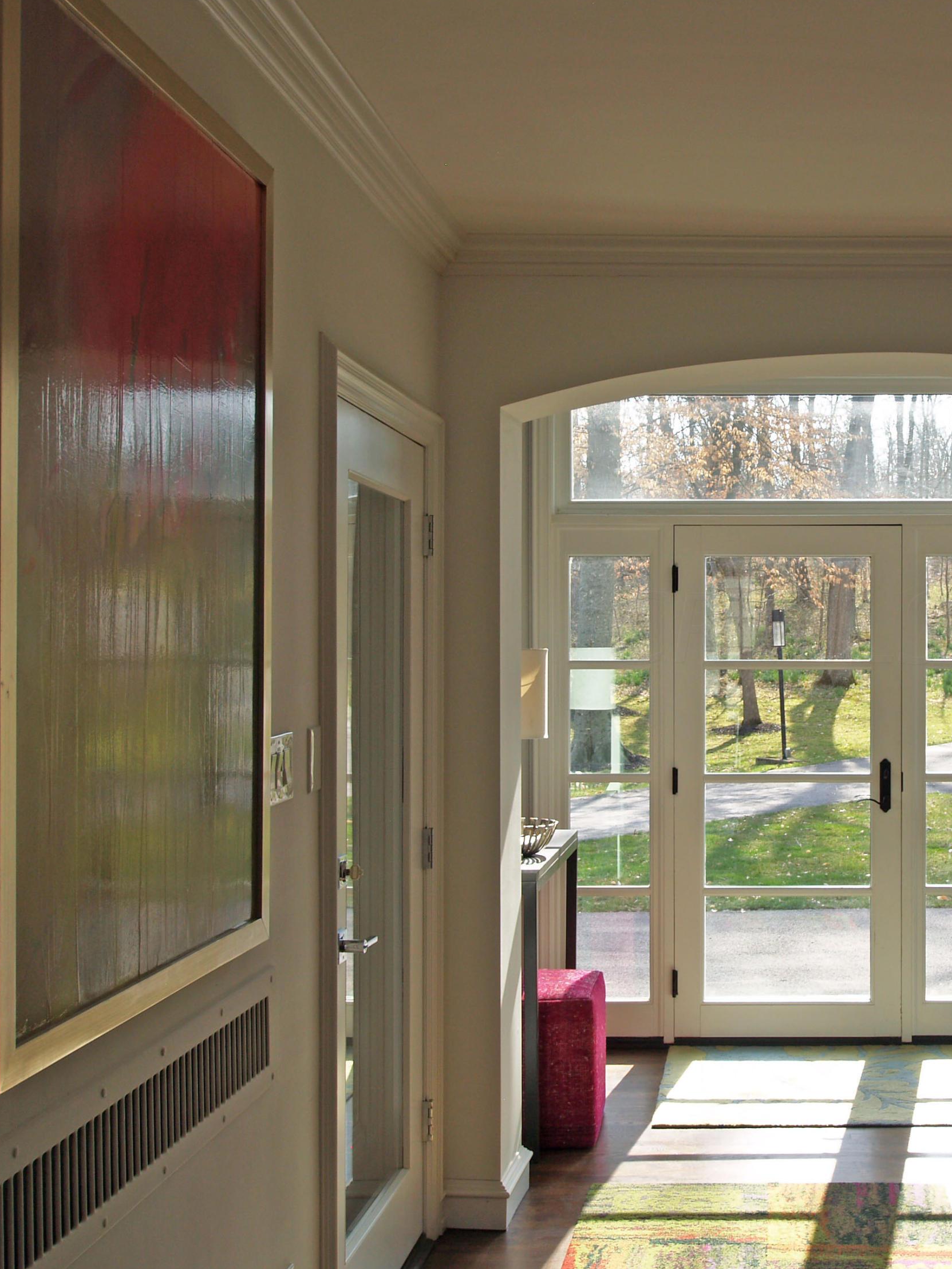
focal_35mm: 46
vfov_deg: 41.2
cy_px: 627
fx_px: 1687
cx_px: 777
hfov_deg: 30.7
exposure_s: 1/50
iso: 100
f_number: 6.3
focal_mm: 17
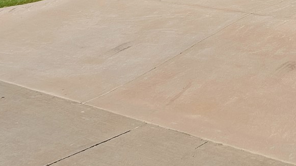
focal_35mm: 83
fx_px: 652
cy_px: -166
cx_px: 367
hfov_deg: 23.2
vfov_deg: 12.7
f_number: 9
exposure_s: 1/320
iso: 640
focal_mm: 23
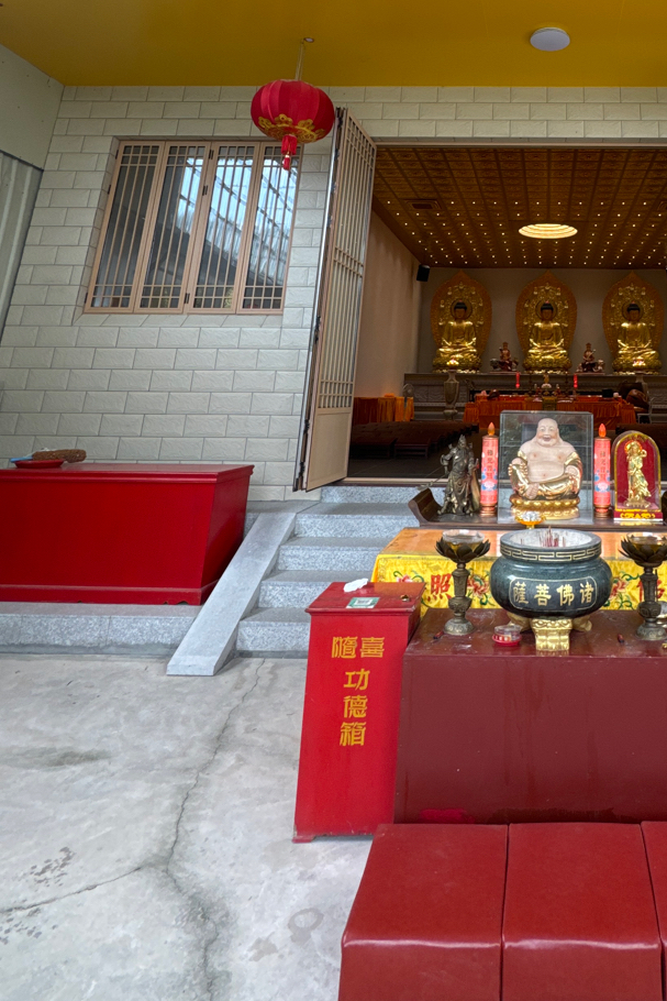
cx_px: 539
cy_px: 194
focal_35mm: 24
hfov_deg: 49.8
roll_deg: -0.8
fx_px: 667
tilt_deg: +18.3
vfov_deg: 66.6
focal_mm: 2.22
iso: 80
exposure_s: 1/100
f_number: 2.2
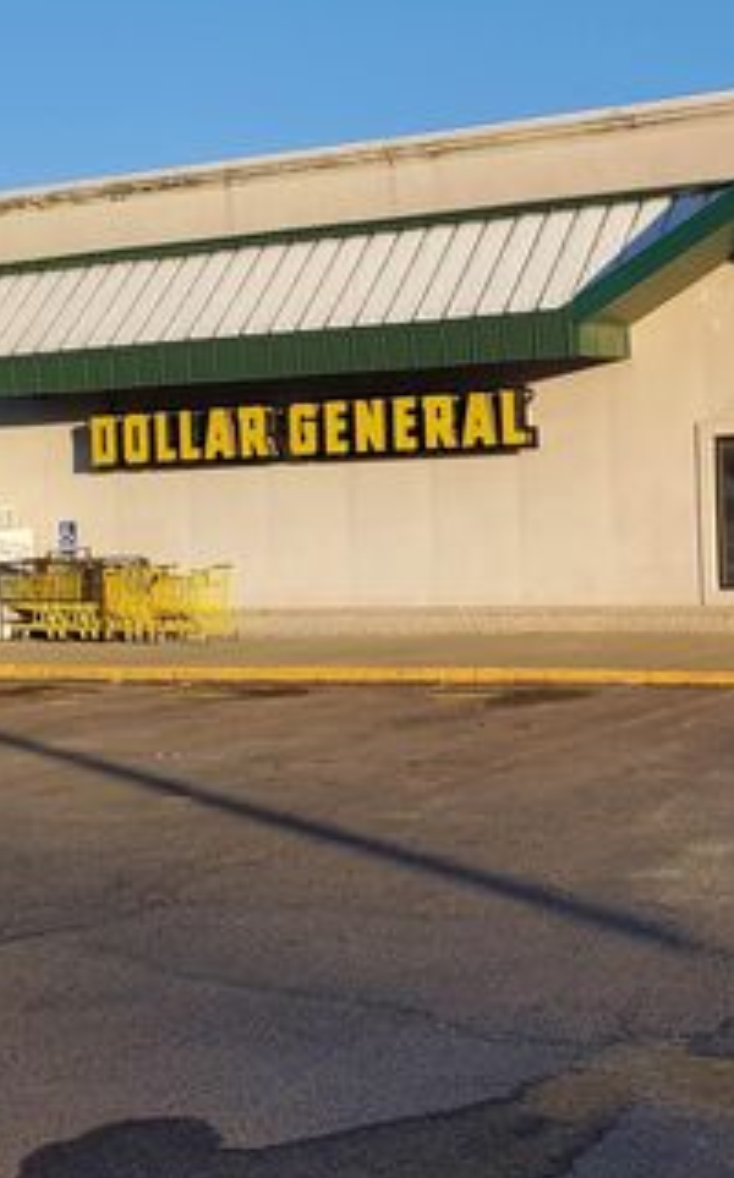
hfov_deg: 23.0
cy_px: 459
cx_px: 631
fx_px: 1764
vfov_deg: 36.8
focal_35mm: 55
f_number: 2.4
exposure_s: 1/1154
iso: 50
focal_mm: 4.3
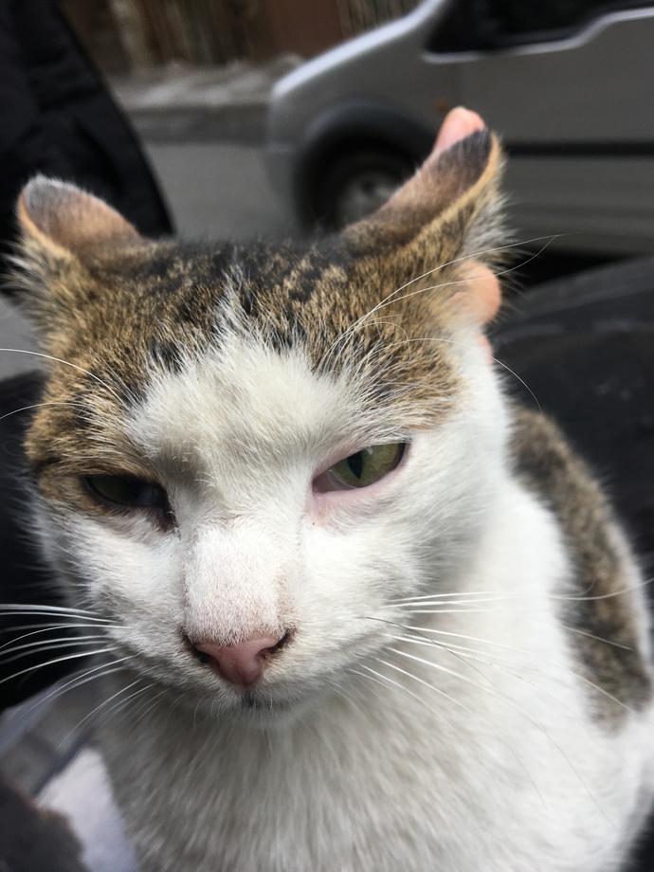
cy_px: 436
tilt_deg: -32.4
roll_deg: +15.6
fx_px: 731
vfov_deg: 61.7
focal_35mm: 29
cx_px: 327
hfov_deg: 48.2
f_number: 2.2
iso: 25
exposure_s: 1/199
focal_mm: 4.15
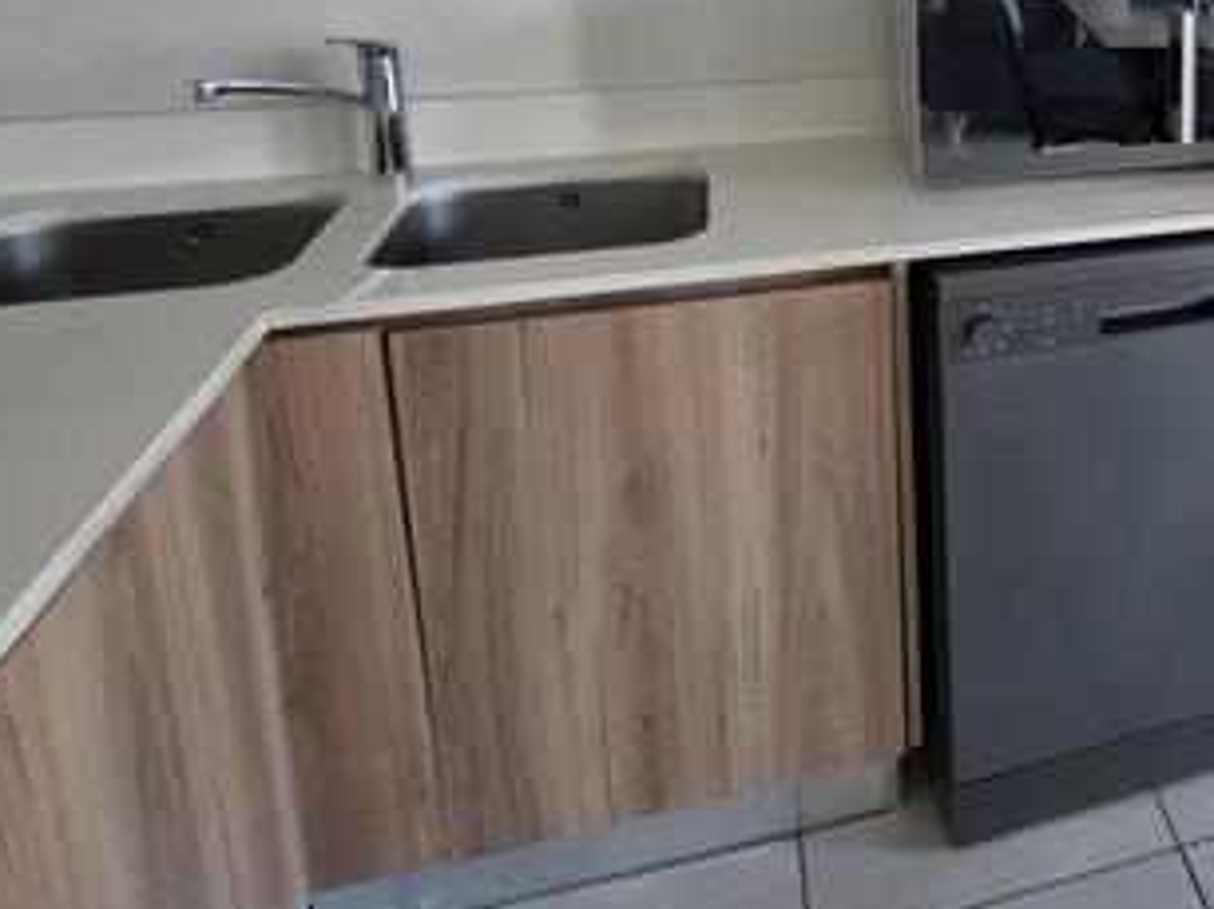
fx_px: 1191
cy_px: 95
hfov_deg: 44.7
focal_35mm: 34
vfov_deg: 38.9
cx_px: 1246
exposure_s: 1/50
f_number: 1.9
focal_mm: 2.2
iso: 200
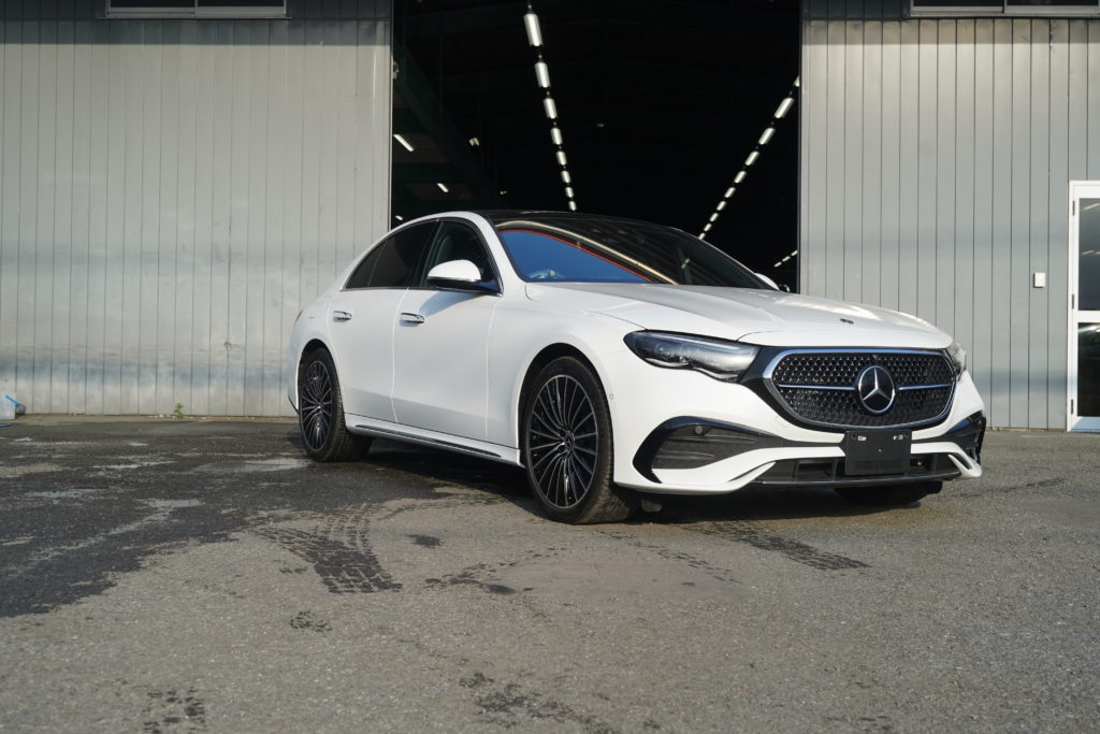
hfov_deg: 45.4
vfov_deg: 31.2
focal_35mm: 43
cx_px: 550
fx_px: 1314
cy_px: 367
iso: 125
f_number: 5.6
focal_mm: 43
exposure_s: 1/160
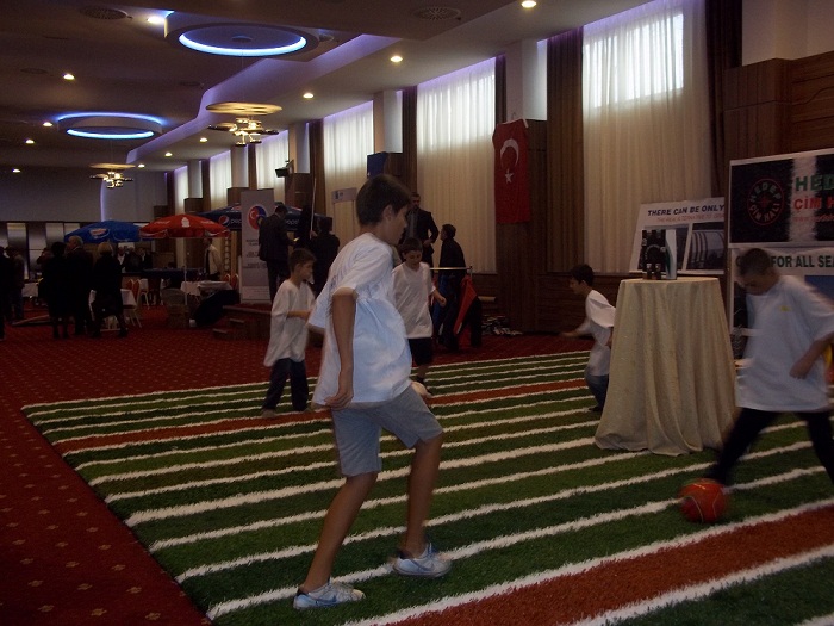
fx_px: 867
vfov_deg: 39.7
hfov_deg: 51.4
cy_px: 313
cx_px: 417
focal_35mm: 36
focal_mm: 6.5
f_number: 3.1
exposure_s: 1/30
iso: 160
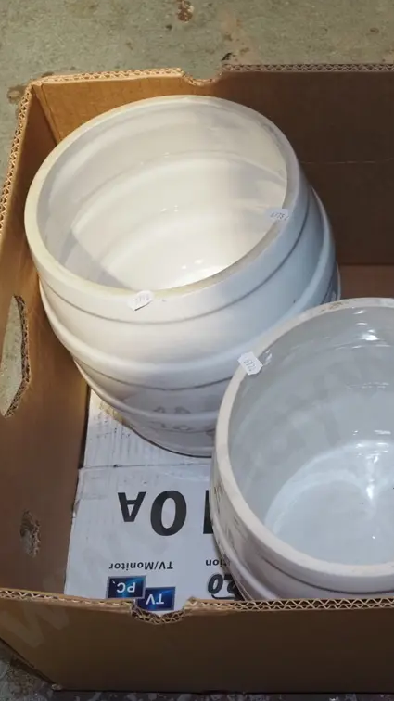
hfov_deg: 19.8
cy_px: 353
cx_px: 386
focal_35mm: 59
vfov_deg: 35.5
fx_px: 1096
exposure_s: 1/60
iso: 2000
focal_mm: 20
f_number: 5.6
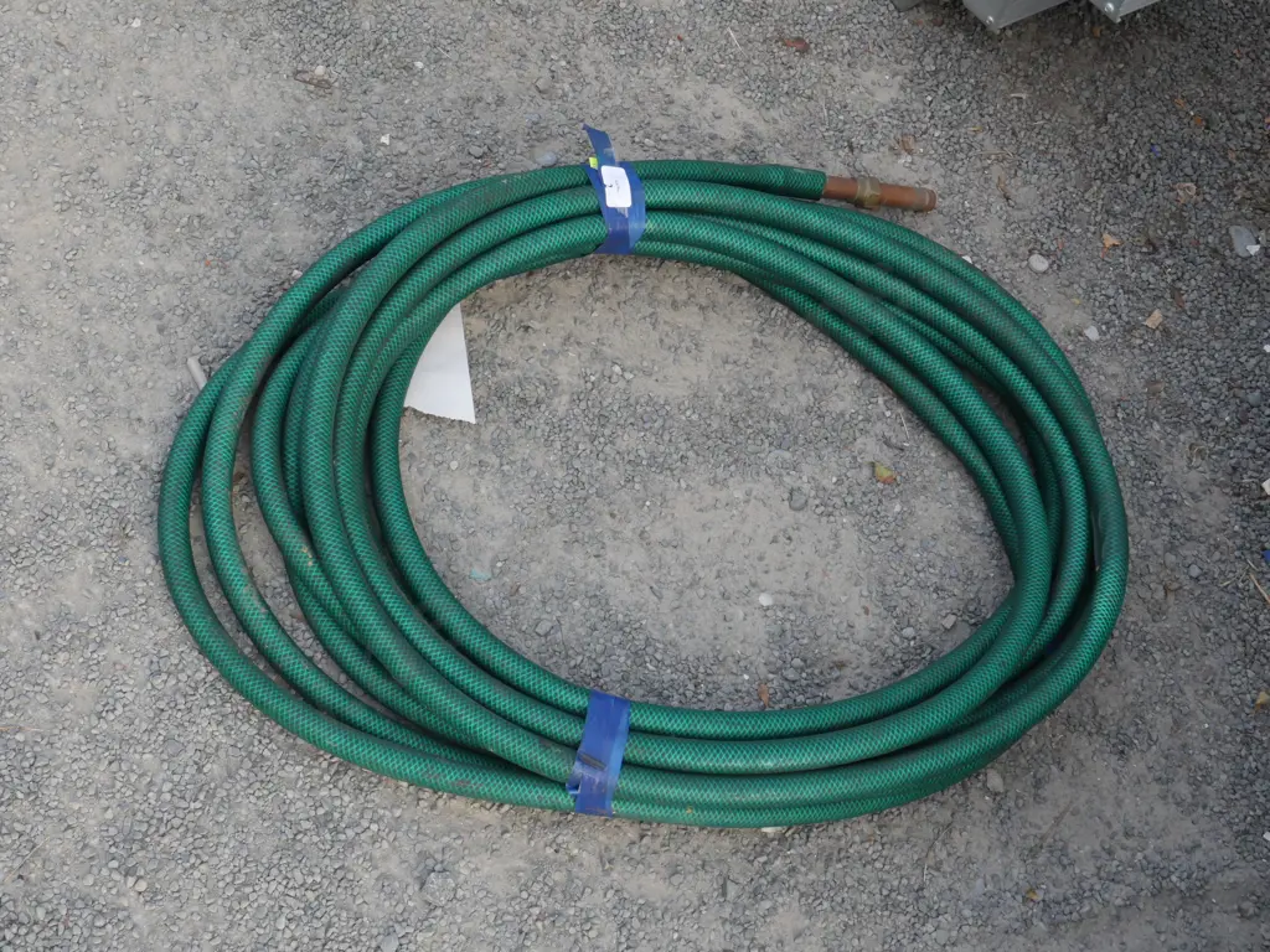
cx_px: 635
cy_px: 476
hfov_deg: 39.7
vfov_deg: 30.3
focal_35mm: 48
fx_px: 1761
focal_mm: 24
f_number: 10
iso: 640
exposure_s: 1/60
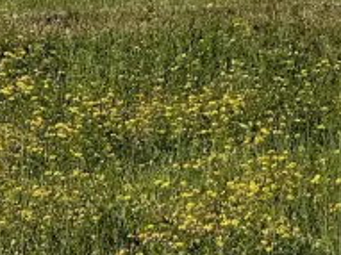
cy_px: -219
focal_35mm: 477
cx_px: 666
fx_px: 4696
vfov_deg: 3.1
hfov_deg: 4.1
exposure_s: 1/2212
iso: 50
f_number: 2.8
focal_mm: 15.66
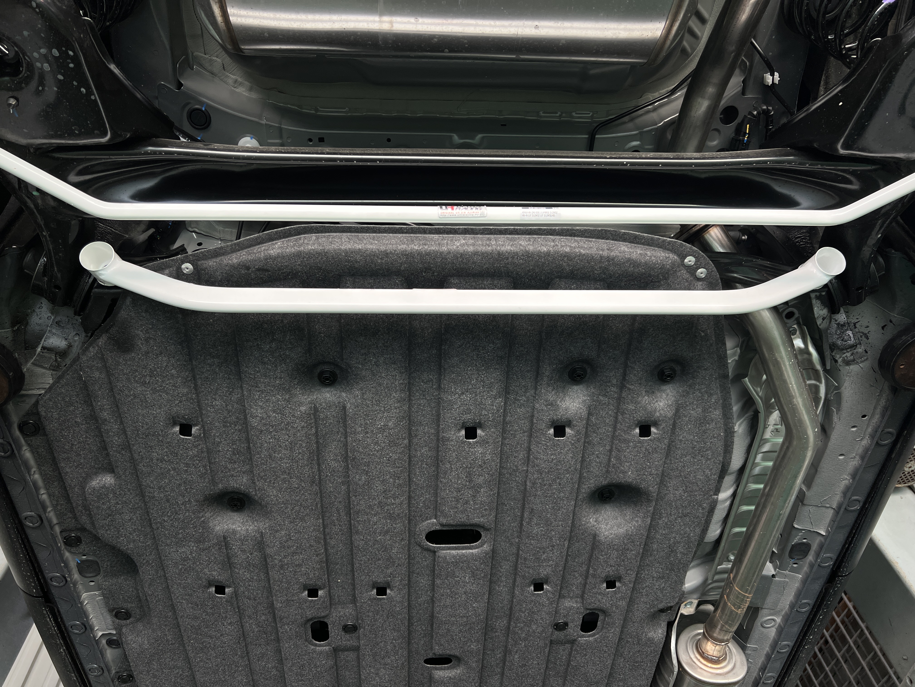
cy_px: 344
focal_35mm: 26
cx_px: 458
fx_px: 687
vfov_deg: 53.1
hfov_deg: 67.3
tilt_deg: +56.0
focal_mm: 5.7
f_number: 1.5
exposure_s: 1/138
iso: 32
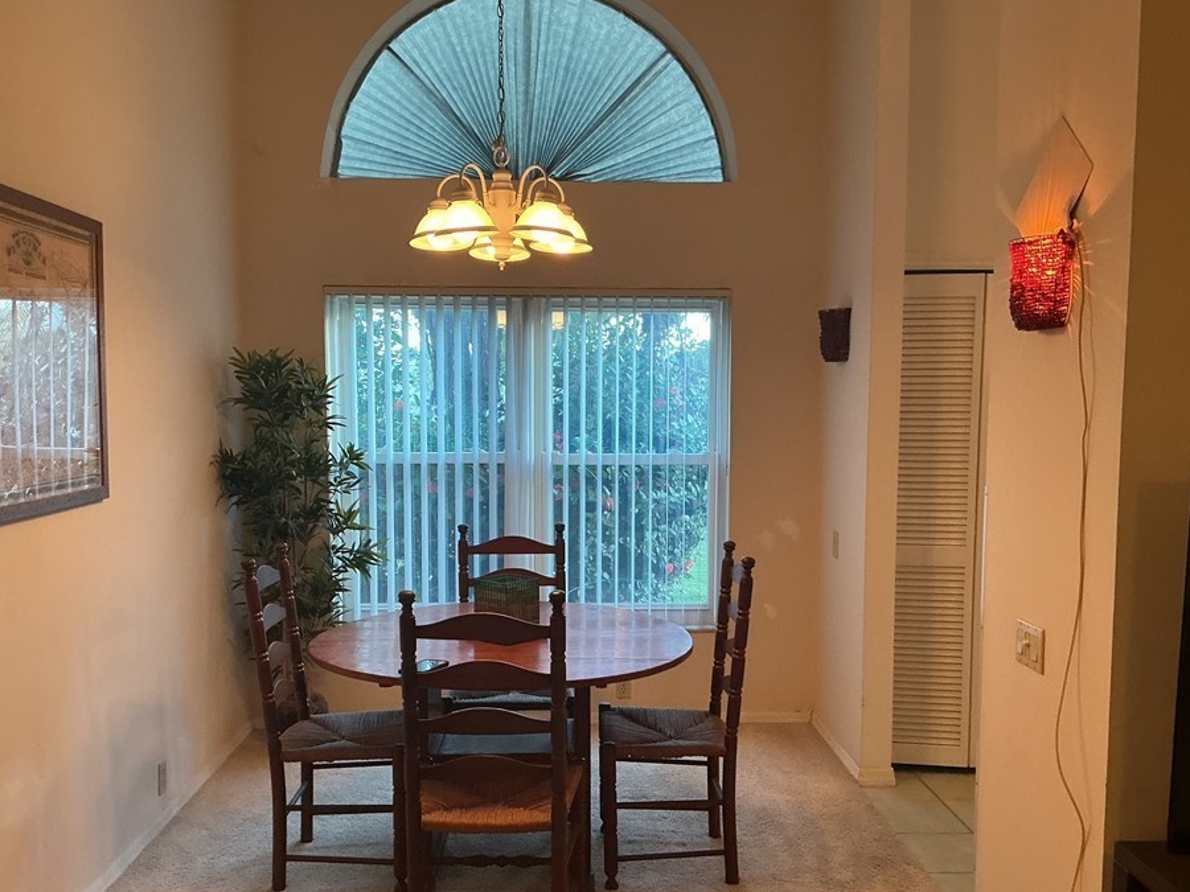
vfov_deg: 42.9
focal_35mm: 33
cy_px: 505
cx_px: 594
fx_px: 1134
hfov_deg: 55.4
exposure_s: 1/60
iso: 160
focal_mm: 3
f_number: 1.8
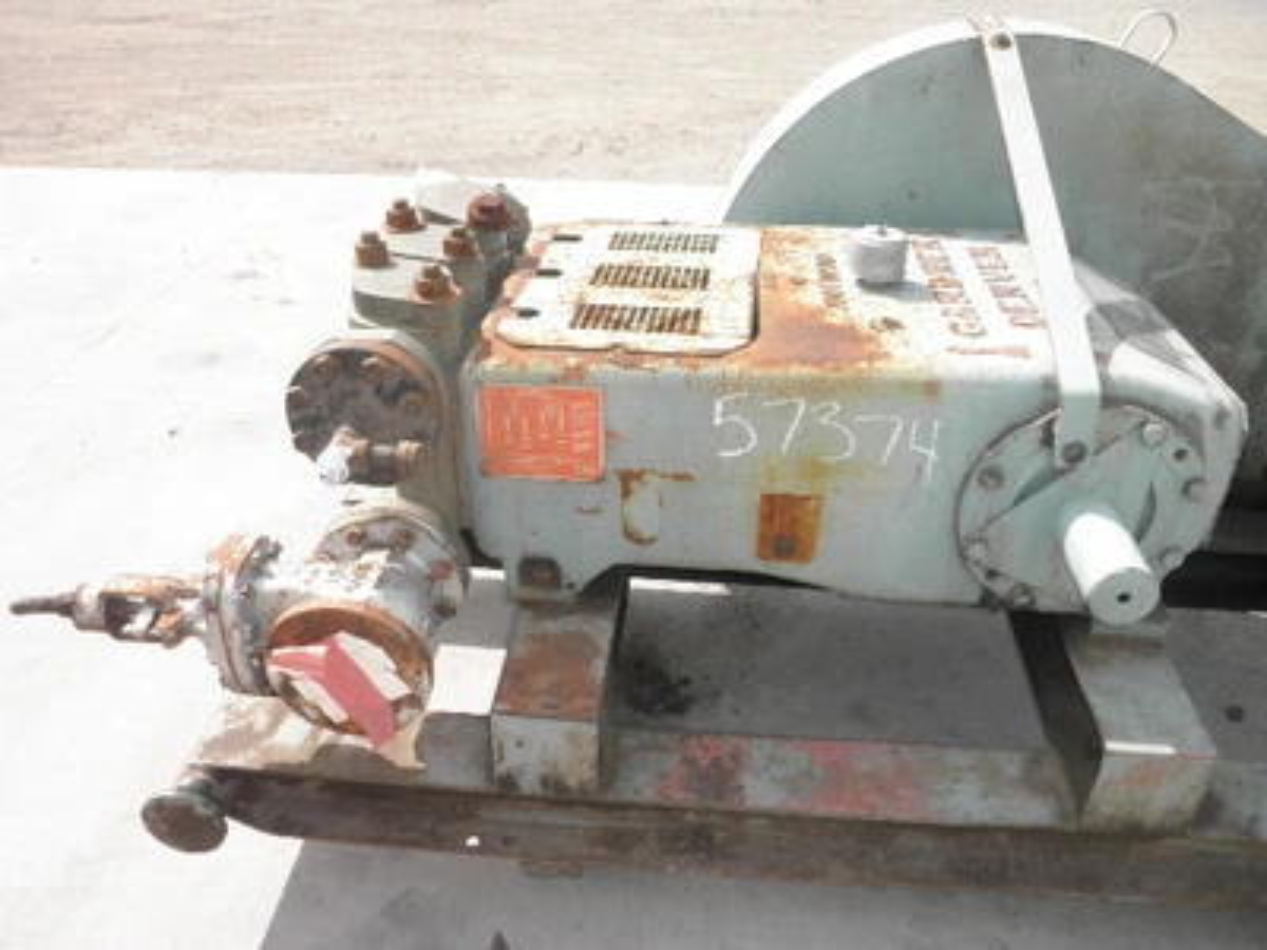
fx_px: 1025
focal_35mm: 28
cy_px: 475
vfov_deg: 49.7
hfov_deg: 63.4
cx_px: 634
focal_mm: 5
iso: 64
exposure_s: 1/500
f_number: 3
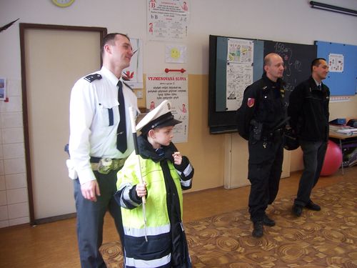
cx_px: 178
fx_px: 371
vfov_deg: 39.7
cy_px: 134
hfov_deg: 51.4
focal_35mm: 36
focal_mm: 6
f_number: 3
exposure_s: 1/30
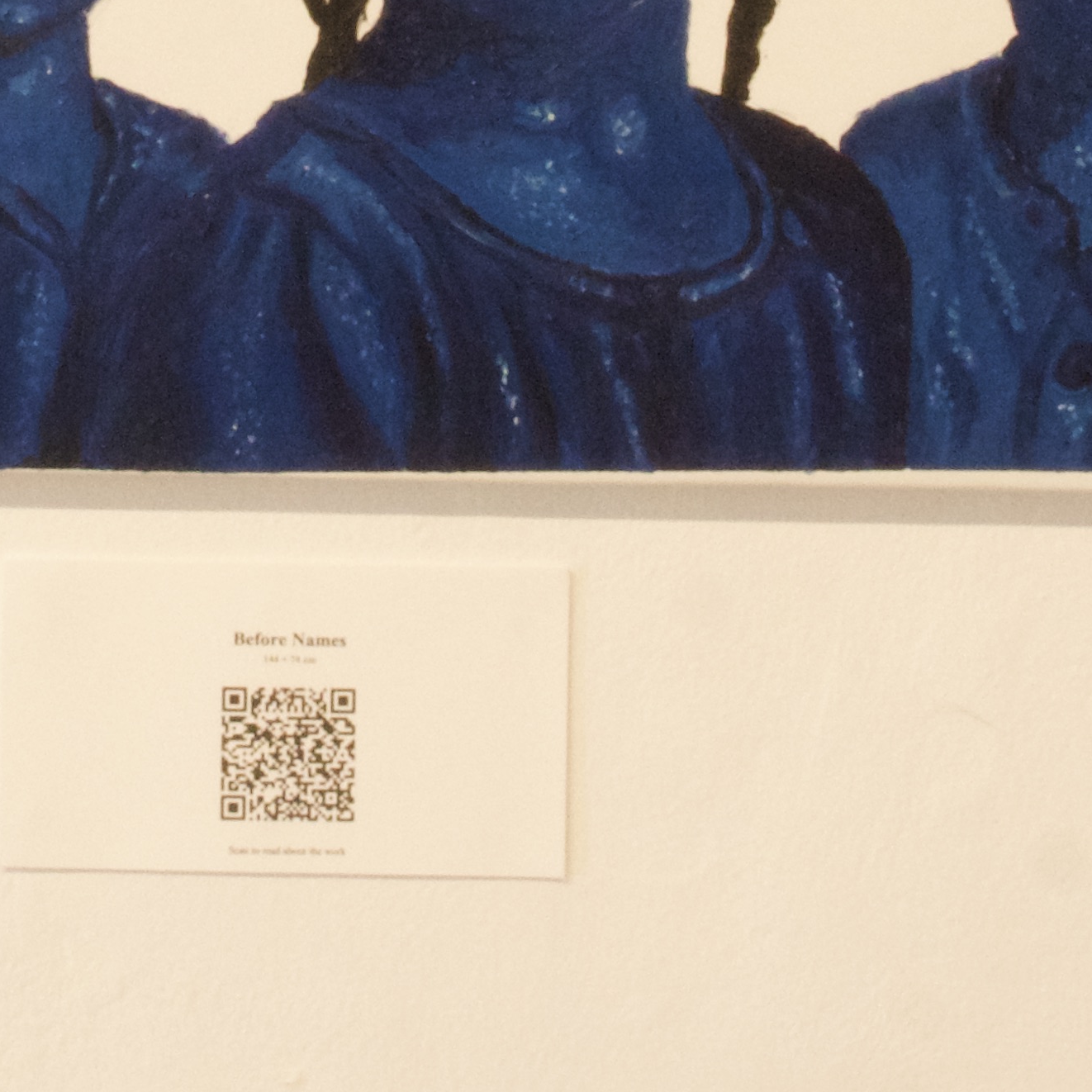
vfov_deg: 16.1
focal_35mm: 104
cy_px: -210
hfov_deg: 16.6
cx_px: 261
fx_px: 3712
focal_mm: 15
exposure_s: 1/6
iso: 3200
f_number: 22
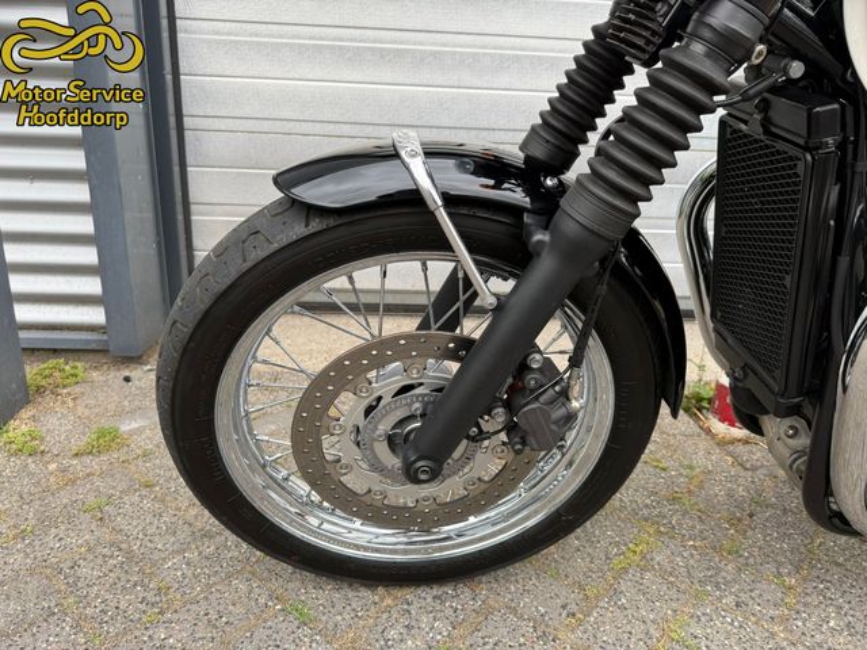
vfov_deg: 56.8
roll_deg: -3.3
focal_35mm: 24
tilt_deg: -18.2
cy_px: 325
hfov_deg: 71.6
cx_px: 434
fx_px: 601
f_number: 1.78
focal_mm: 6.76
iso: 64
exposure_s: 1/214
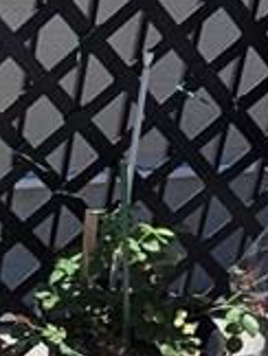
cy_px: 182
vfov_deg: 18.0
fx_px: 1122
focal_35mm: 109
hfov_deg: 12.0
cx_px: -283
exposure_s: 1/2977
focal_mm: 5.4
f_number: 1.8
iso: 80
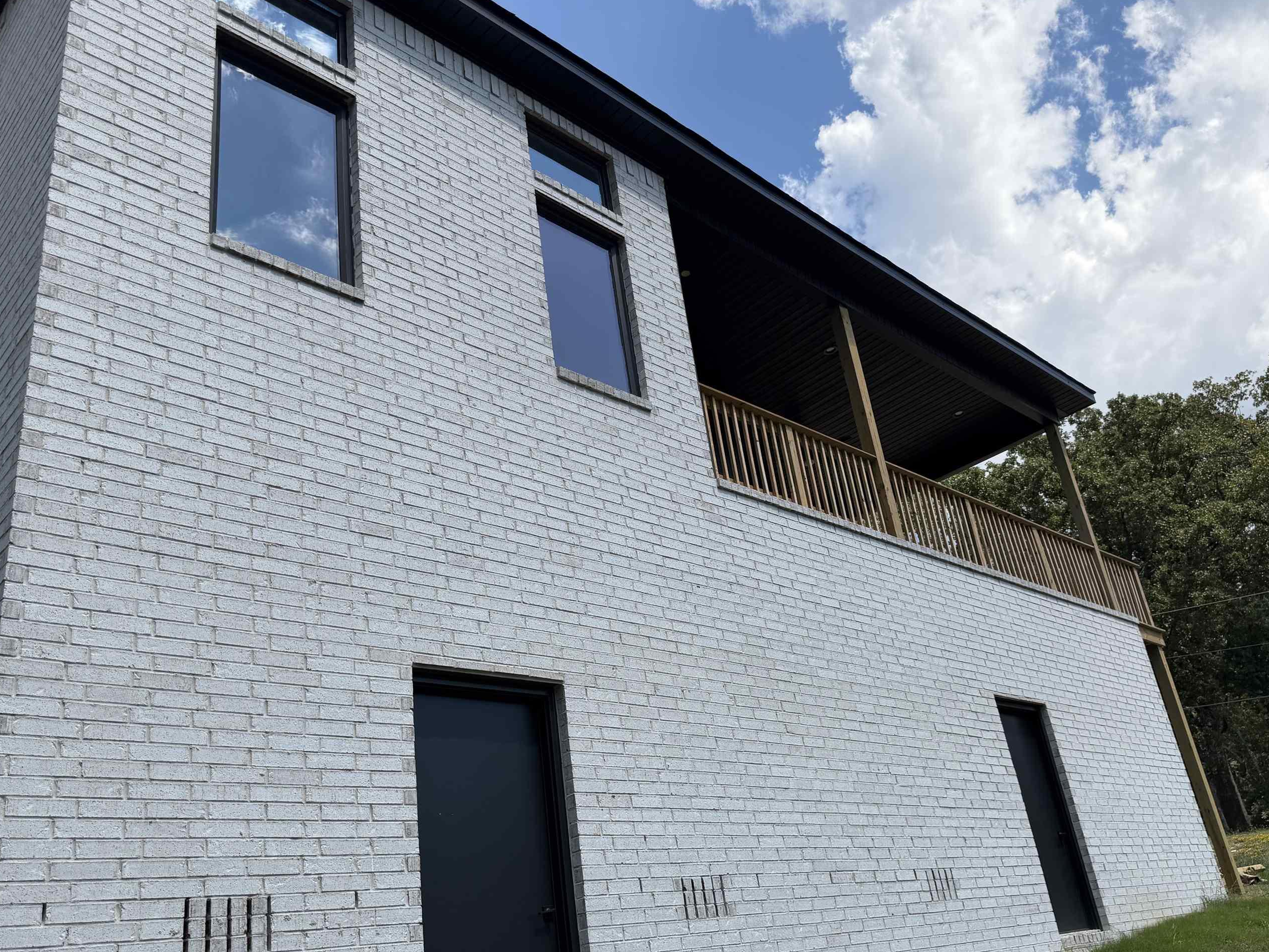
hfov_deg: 61.6
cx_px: 681
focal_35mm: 29
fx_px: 1063
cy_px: 529
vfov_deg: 48.1
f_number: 1.78
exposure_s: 1/4975
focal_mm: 6.76
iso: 80
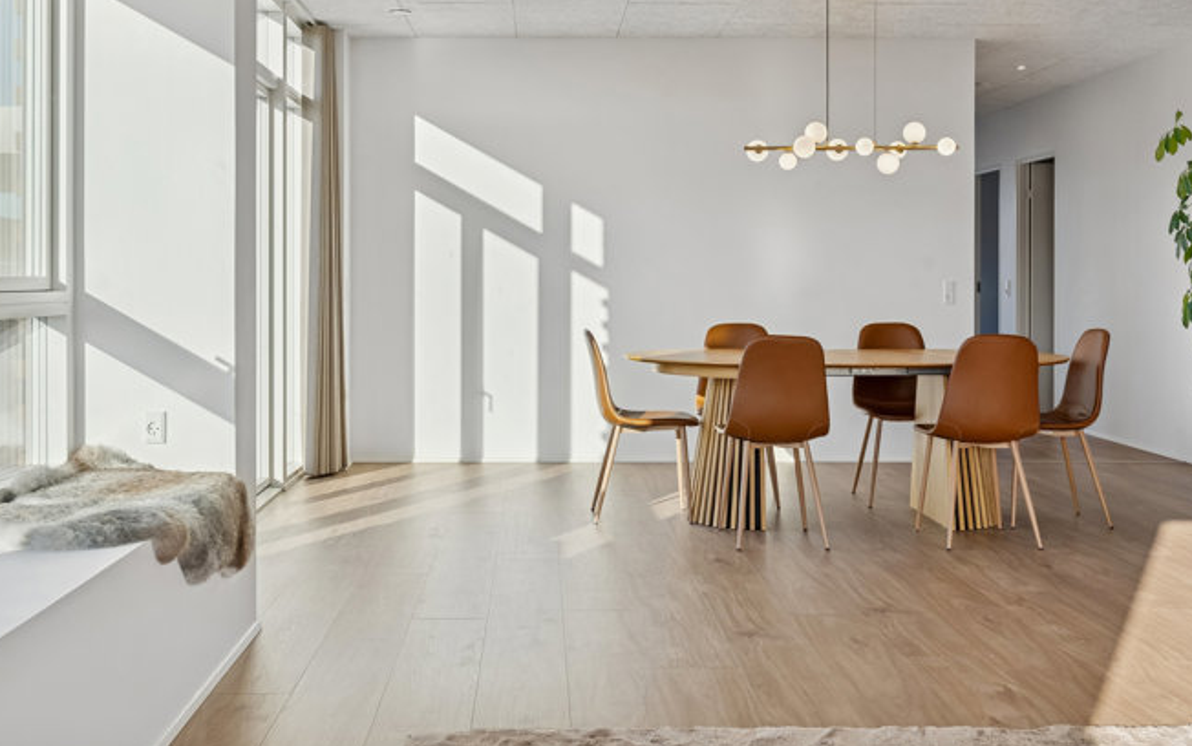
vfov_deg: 31.5
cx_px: 558
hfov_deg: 48.6
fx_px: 1320
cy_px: 306
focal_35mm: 41
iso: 200
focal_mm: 32.5
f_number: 8
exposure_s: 1/250
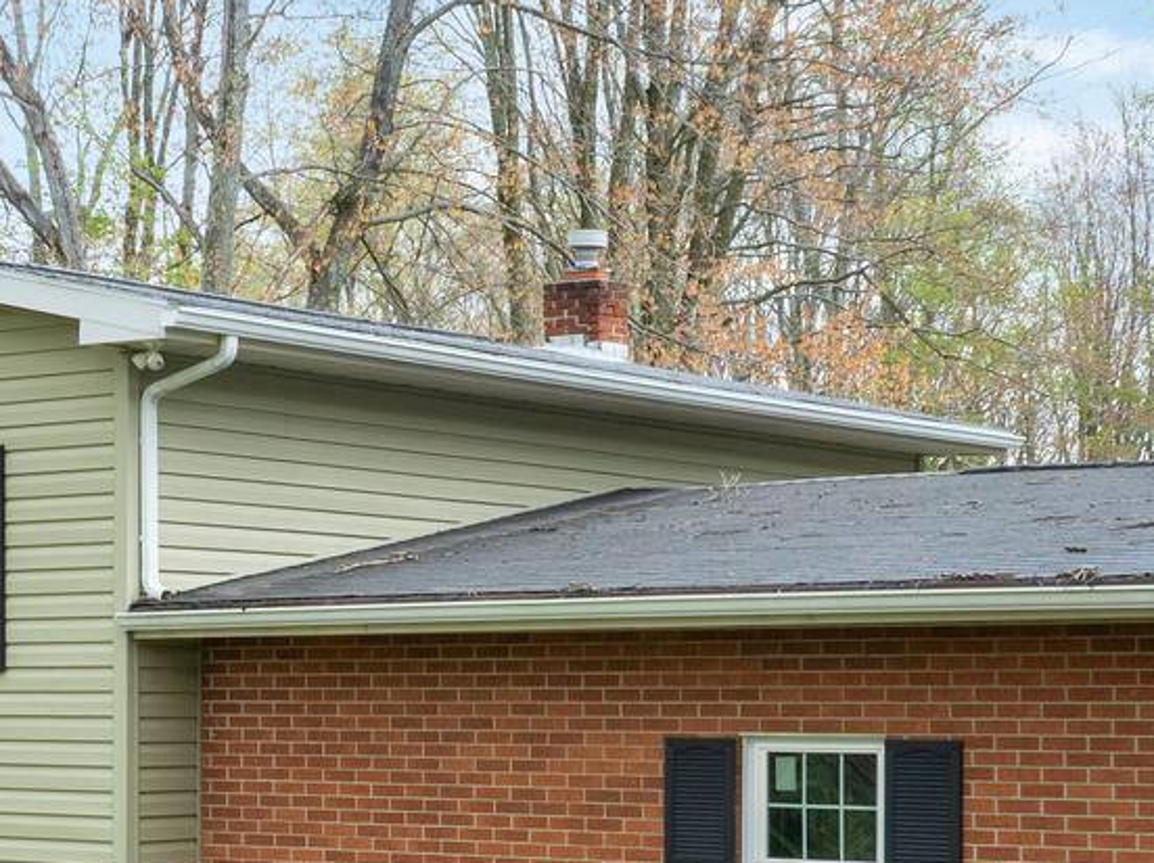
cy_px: 647
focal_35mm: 89
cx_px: 334
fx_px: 2964
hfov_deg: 21.9
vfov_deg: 16.5
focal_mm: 12.29
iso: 100
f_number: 6.3
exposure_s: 1/120
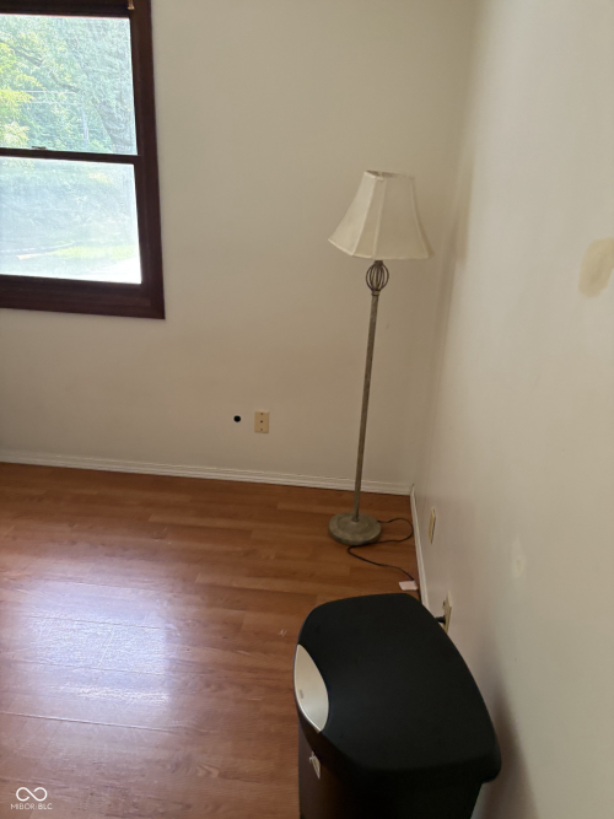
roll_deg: -4.1
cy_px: 410
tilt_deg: -20.8
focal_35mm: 26
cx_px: 307
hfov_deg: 53.0
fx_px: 615
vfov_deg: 67.3
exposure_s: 1/60
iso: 200
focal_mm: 5.96
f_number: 1.6
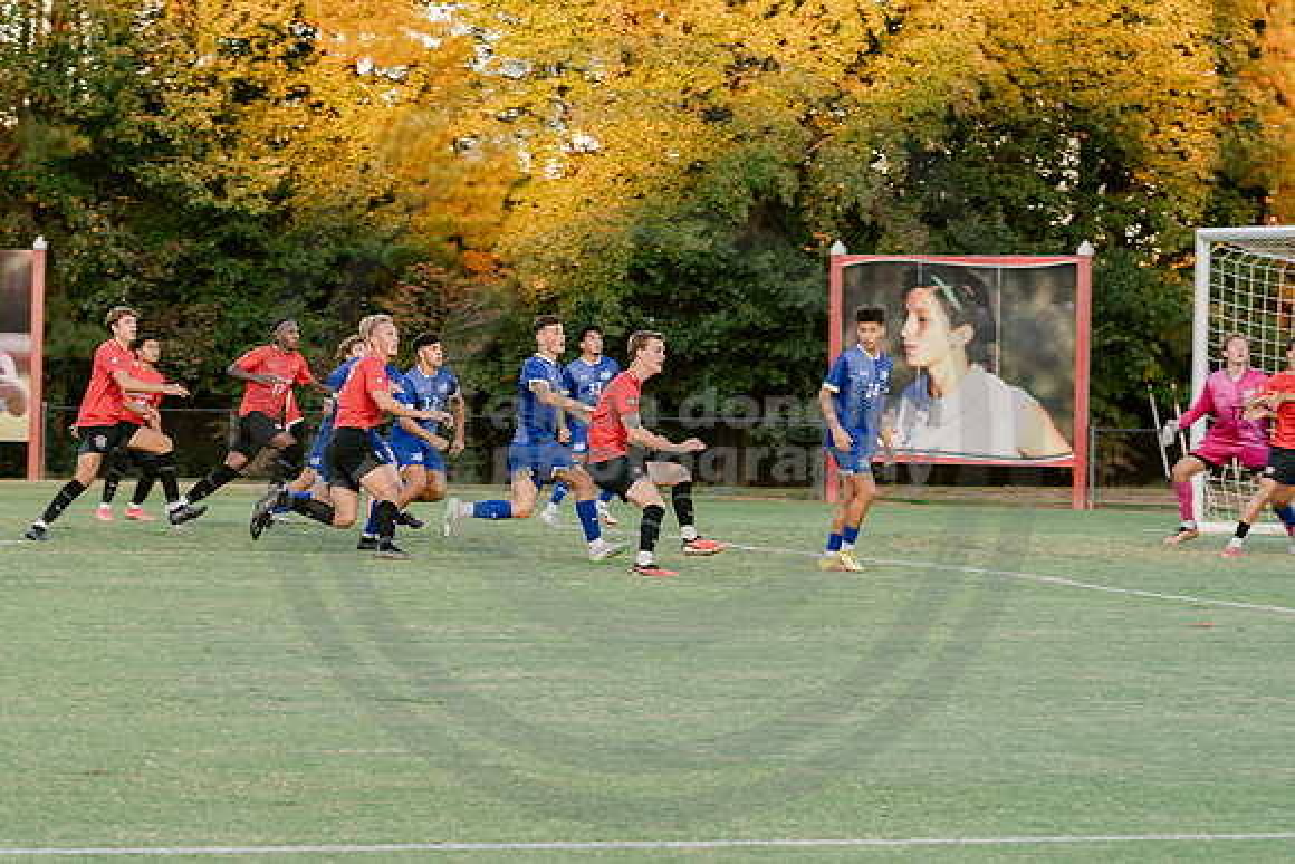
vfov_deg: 10.3
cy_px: 432
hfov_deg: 15.3
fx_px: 4787
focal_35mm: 133
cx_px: 338
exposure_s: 1/250
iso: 640
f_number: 4.5
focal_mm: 90
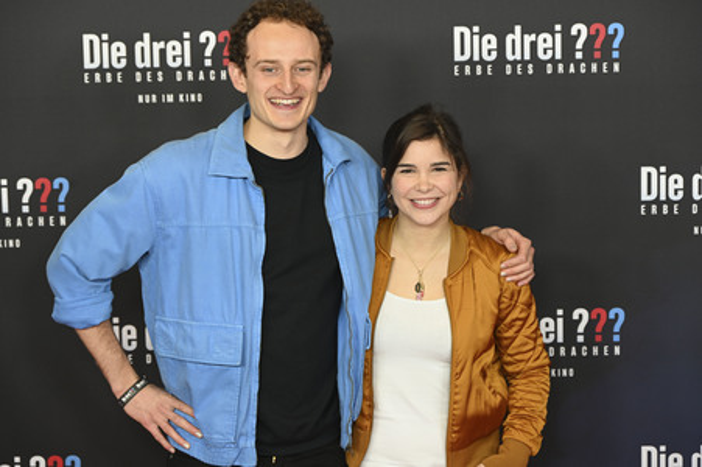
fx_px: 1812
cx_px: 351
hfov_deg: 21.9
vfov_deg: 14.7
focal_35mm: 93
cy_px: 234
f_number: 6.3
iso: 1000
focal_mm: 93
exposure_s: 1/160
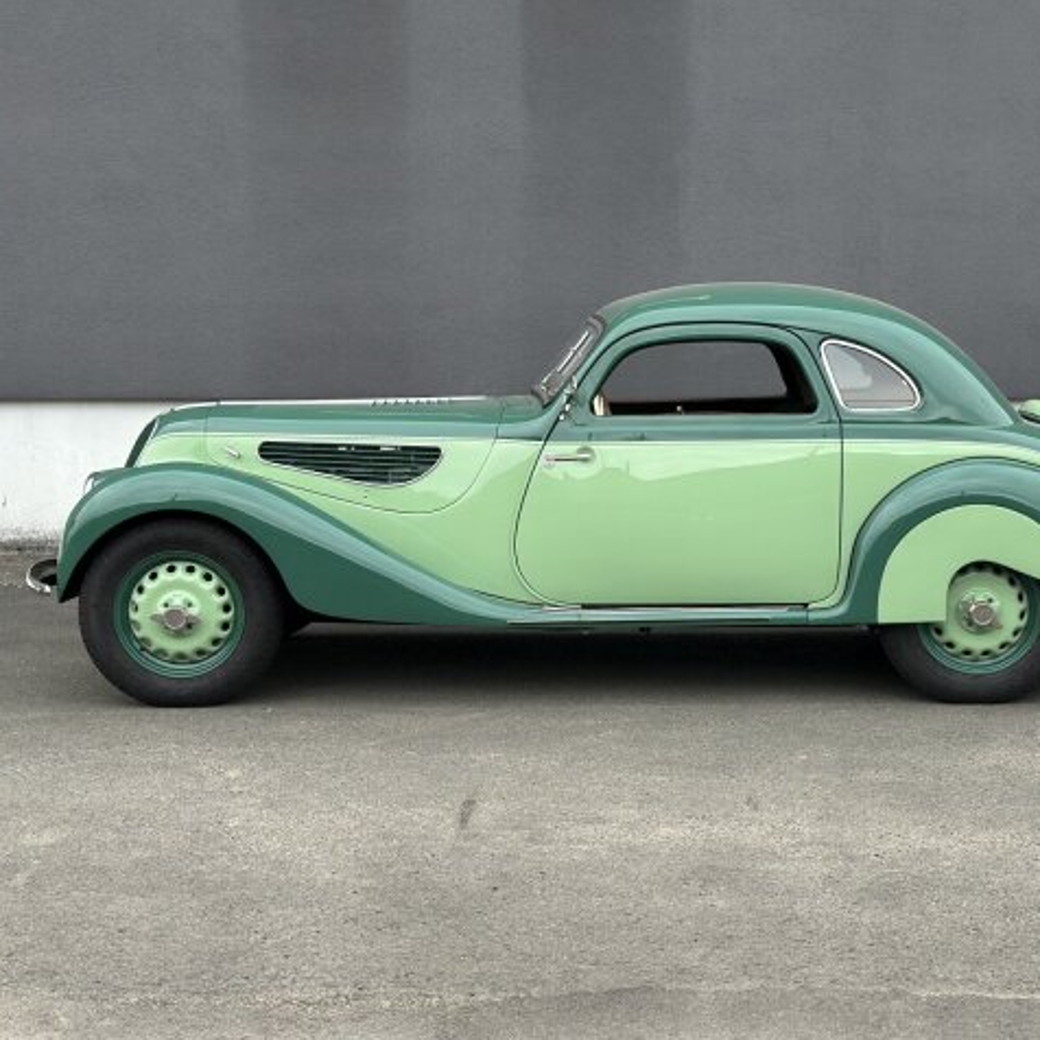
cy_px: 520
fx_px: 1937
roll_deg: +0.0
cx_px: 647
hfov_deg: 29.9
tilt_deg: -6.9
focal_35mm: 57
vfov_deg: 30.0
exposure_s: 1/1157
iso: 80
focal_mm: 6.86
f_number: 1.78
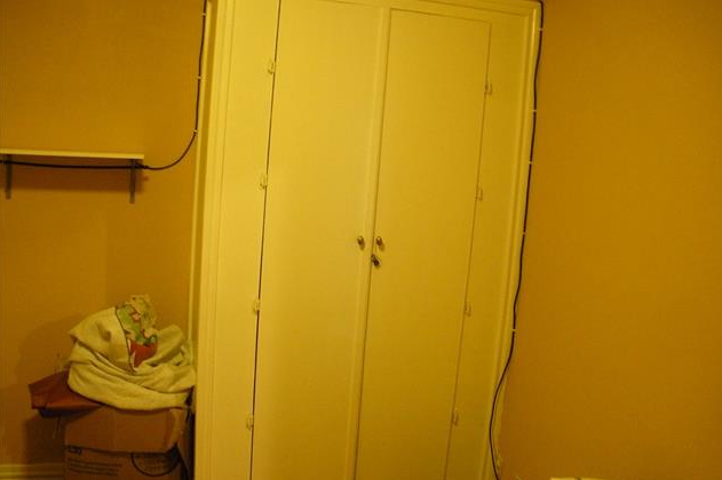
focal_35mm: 38
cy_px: 256
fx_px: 762
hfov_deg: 50.7
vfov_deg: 35.0
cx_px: 364
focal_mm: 6.3
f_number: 3.5
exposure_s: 1/8
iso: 403
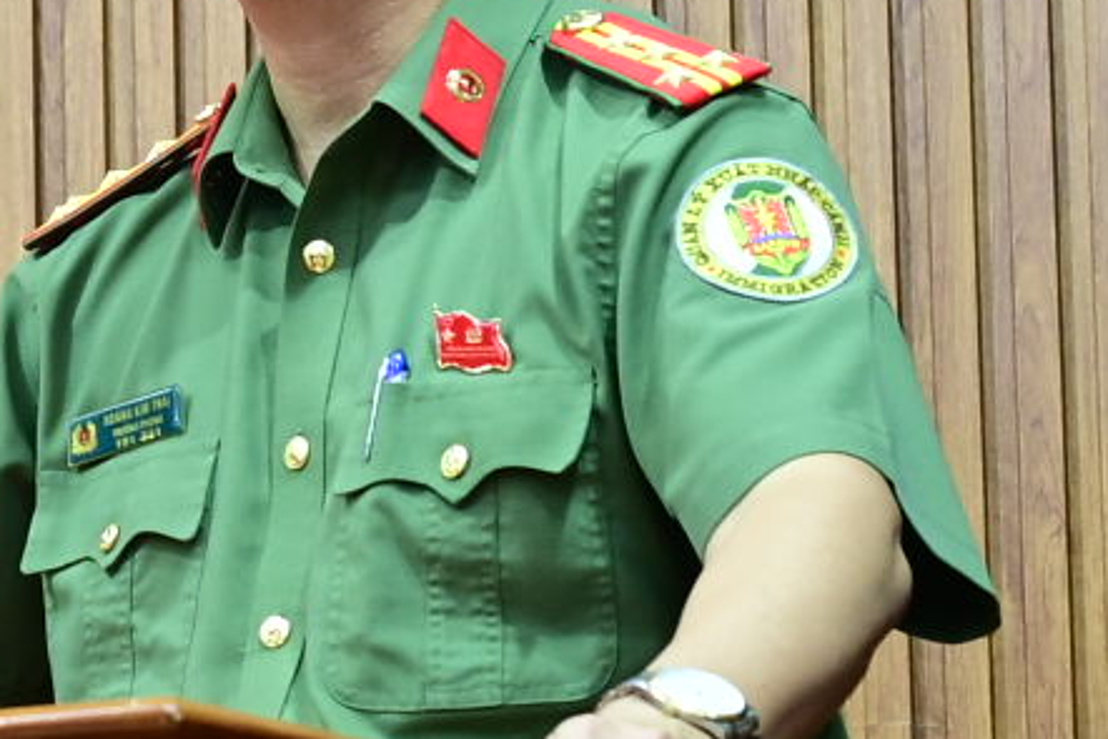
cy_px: 524
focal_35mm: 215
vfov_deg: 6.4
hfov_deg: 8.9
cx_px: -1304
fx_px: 6632
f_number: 4
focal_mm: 31.5
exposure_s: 1/60
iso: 800
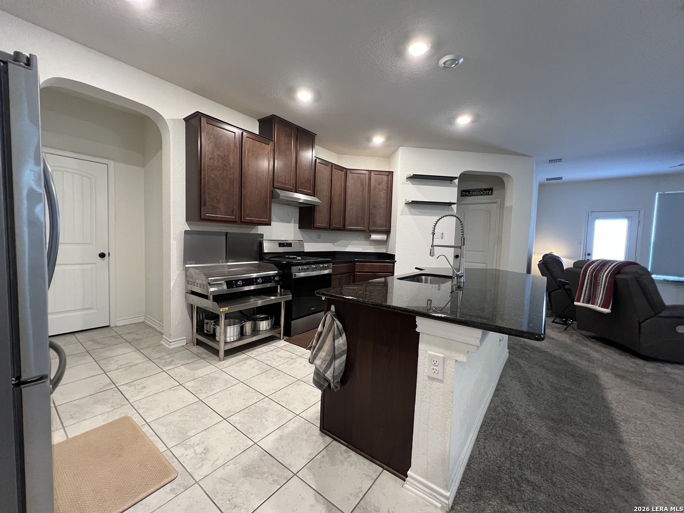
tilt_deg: -4.0
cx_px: 342
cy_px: 256
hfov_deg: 106.2
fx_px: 257
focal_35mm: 13
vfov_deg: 89.9
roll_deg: -1.5
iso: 400
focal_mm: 1.57
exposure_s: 1/60
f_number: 1.8
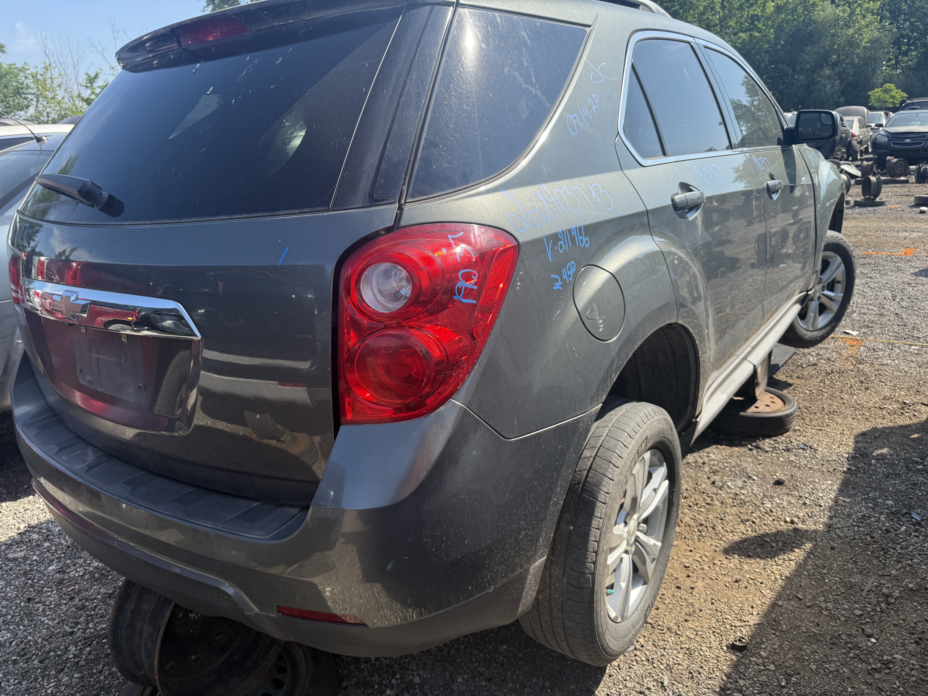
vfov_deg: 56.8
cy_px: 348
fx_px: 643
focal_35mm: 24
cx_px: 464
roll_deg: +3.5
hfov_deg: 71.6
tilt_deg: -17.8
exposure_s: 1/2110
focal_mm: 6.76
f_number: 1.78
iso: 100
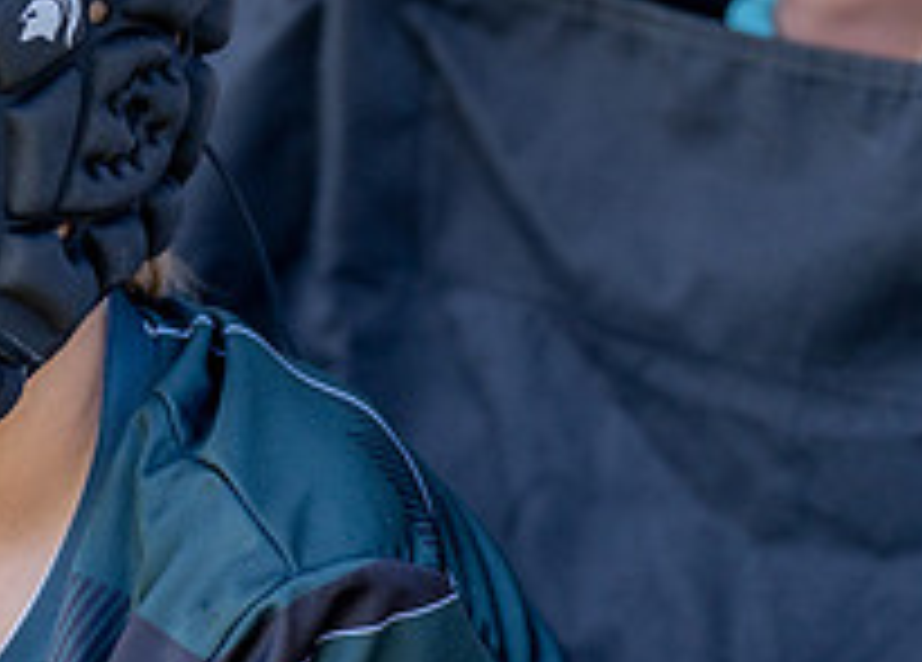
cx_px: -53
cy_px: 227
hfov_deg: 4.6
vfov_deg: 3.3
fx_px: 11380
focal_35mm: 434
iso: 250
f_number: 2.8
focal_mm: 129
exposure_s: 1/1000
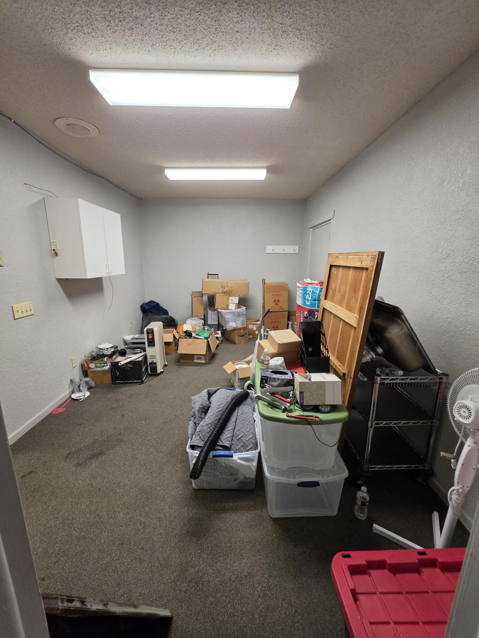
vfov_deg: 106.2
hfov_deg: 89.9
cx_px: 240
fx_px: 240
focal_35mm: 13
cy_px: 319
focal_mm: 2.2
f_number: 1.9
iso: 125
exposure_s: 1/120
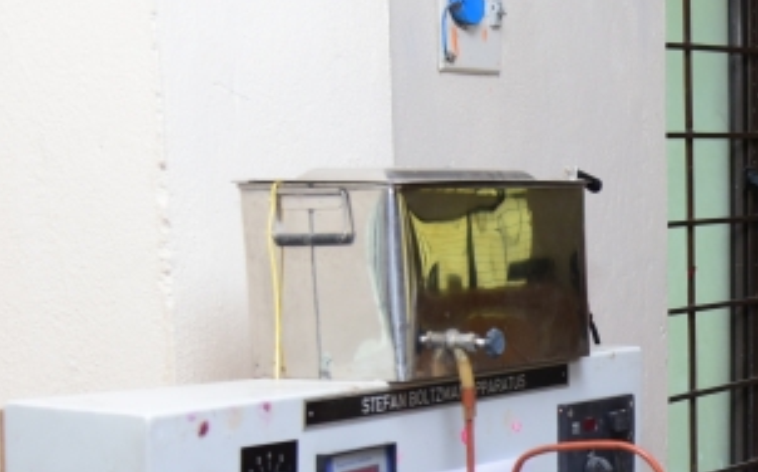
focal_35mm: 119
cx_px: 994
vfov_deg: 10.8
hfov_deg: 16.5
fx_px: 2456
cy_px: 522
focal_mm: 44
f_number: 5
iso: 800
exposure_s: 1/125
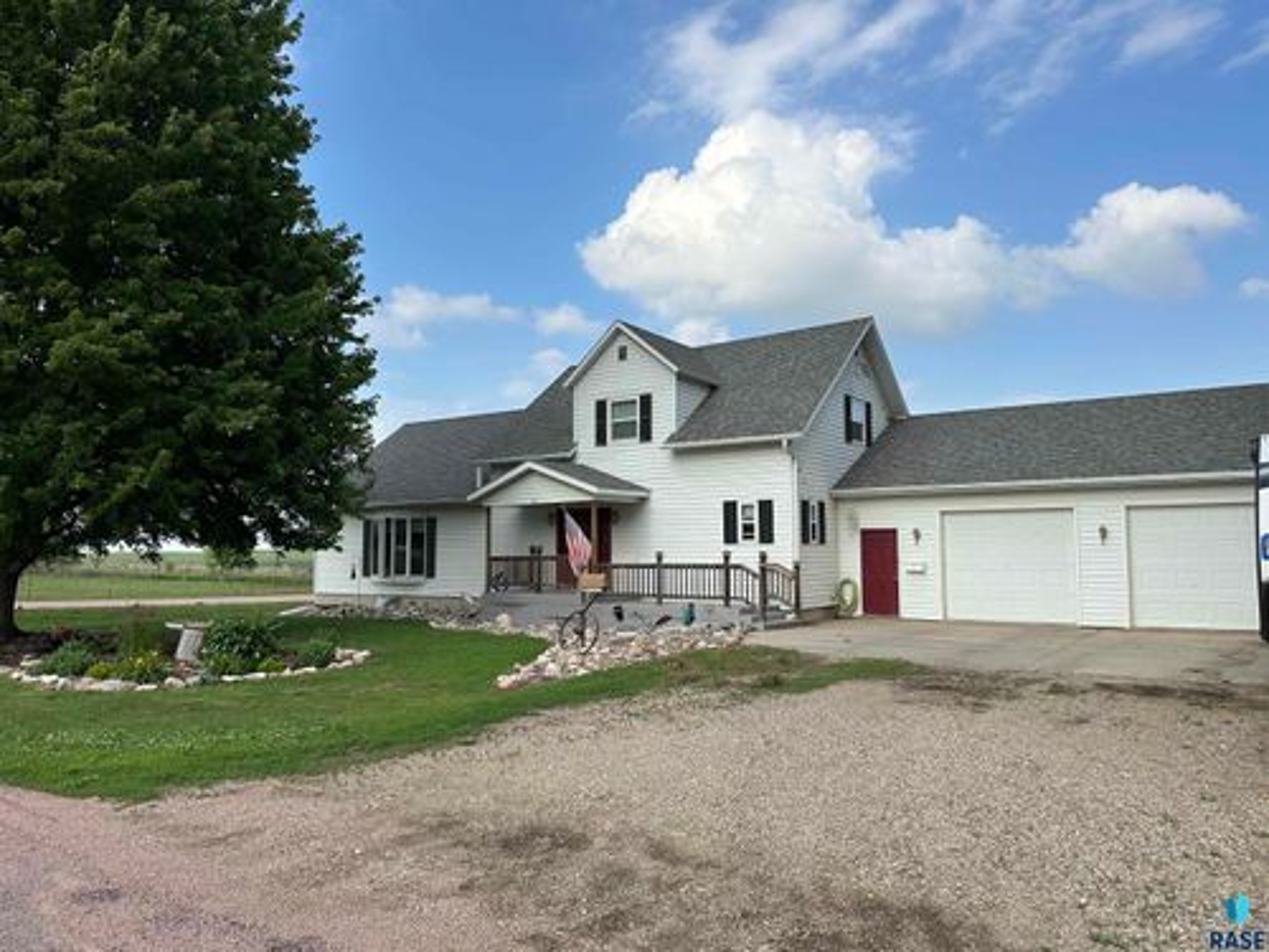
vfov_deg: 56.8
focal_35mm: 24
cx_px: 634
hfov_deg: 71.6
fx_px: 880
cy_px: 476
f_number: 1.78
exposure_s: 1/4016
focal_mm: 6.86
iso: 80
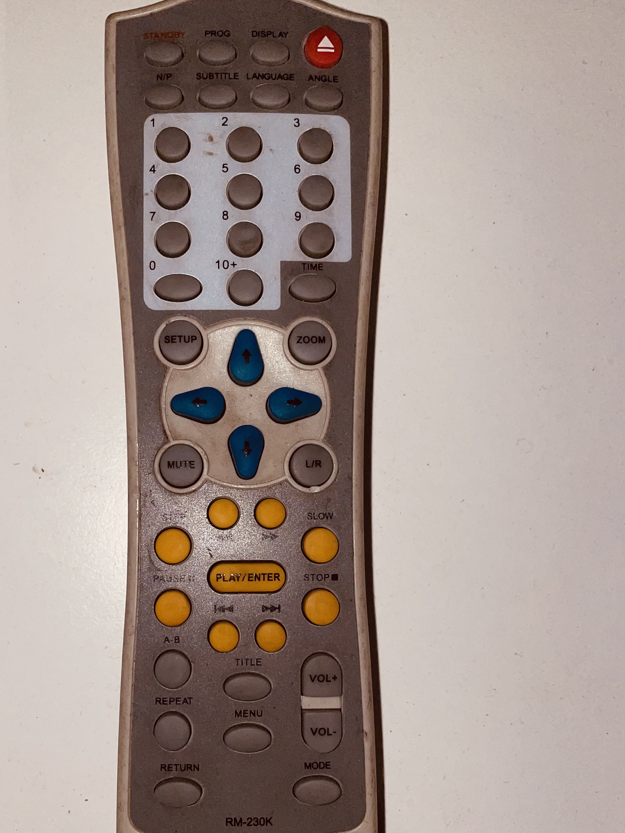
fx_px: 794
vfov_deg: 55.0
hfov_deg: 42.8
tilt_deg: -86.8
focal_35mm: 33
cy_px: 497
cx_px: 260
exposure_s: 1/56
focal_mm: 4.2
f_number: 1.6
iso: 32
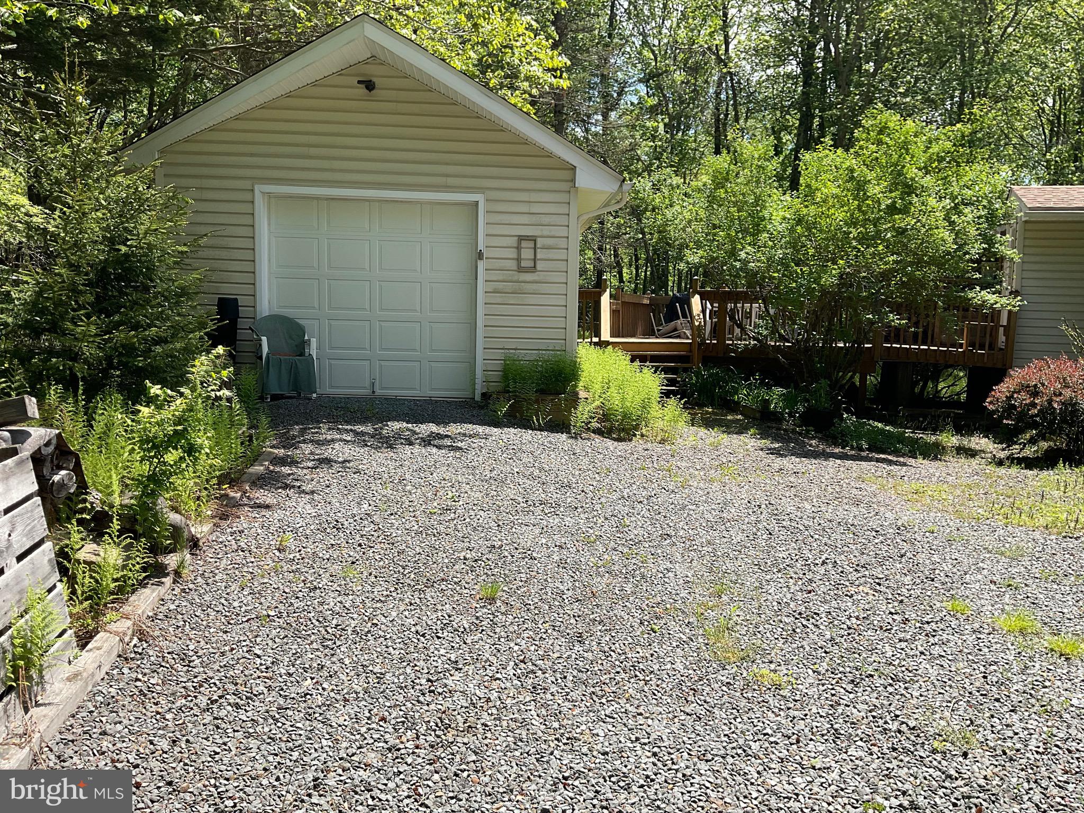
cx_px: 542
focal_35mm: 29
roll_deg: -0.7
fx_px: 908
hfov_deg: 61.7
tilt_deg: -6.8
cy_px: 406
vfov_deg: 48.2
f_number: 1.8
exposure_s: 1/883
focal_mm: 3
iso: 16
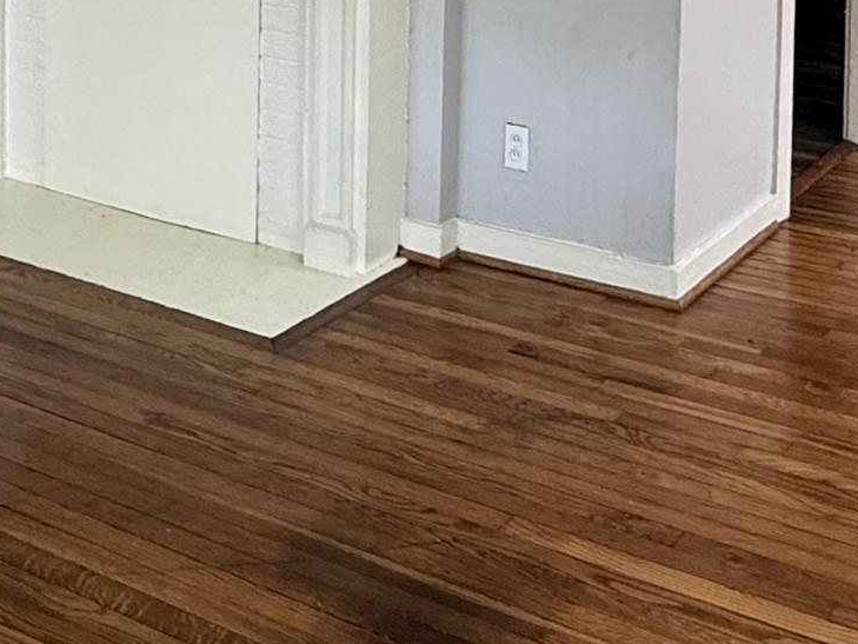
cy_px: -214
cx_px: 514
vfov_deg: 22.1
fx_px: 1463
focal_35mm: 59
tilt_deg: -2.4
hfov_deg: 32.6
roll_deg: -1.3
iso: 125
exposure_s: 1/99
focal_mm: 2.22
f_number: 2.2
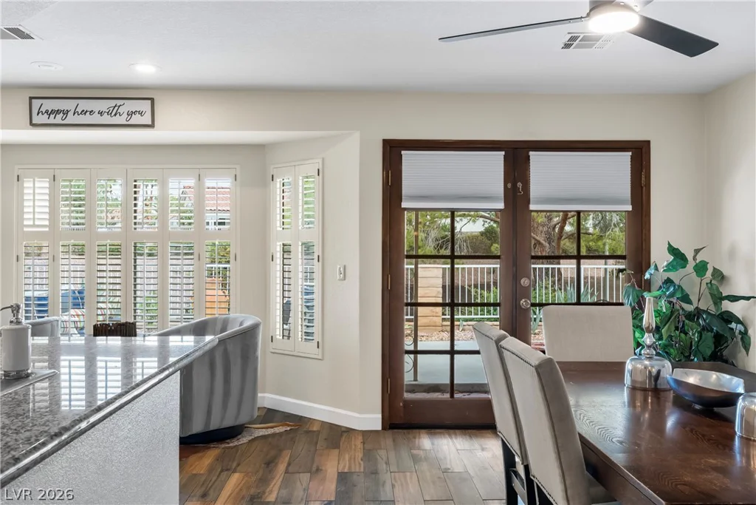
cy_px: 252
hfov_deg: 60.3
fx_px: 651
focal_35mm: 31
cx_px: 378
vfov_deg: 42.3
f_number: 8
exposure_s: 1/2
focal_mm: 21
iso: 400
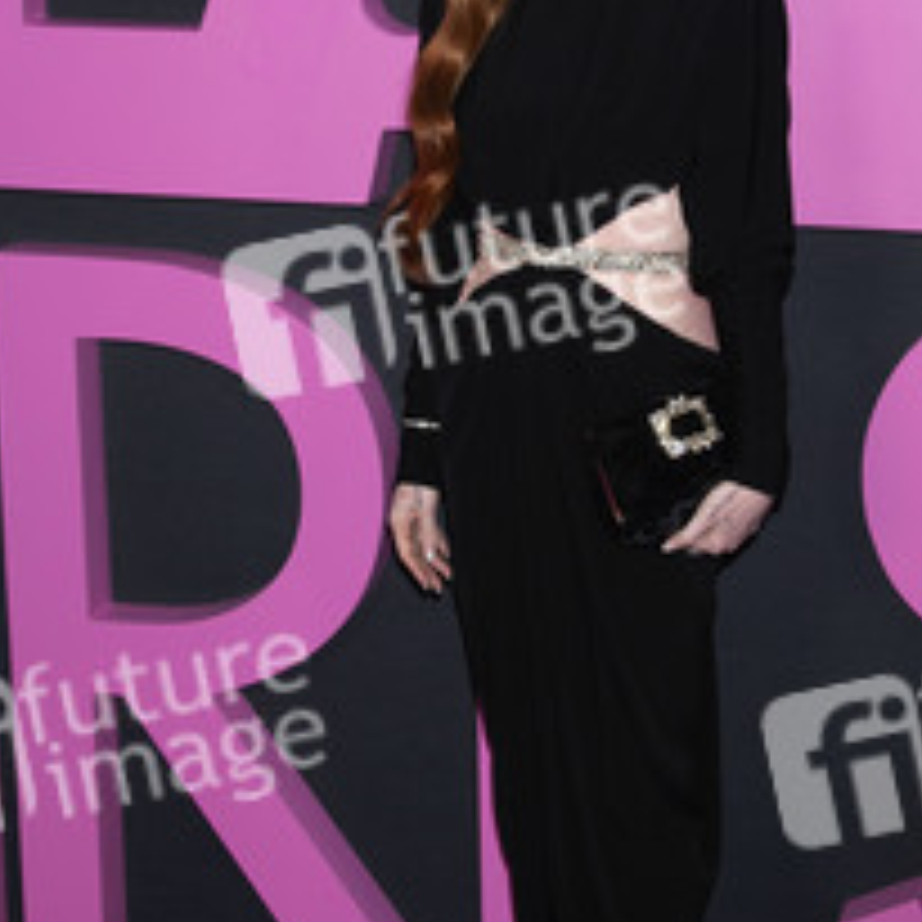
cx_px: 585
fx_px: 1898
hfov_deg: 27.2
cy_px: 517
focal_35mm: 63
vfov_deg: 27.3
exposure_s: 1/160
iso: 400
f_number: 9
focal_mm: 38
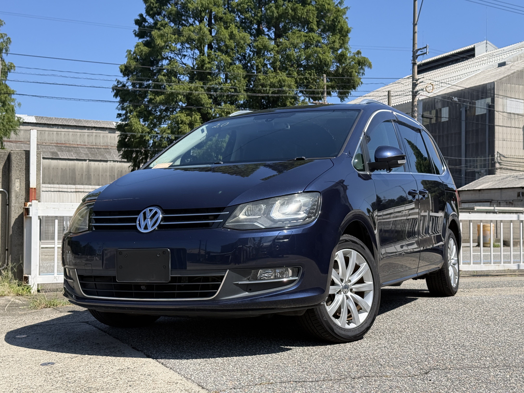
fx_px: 727
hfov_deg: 39.7
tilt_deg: +2.4
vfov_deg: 30.3
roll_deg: +0.3
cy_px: 196
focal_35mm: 48
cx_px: 262
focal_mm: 6.76
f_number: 1.78
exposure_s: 1/3704
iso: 100
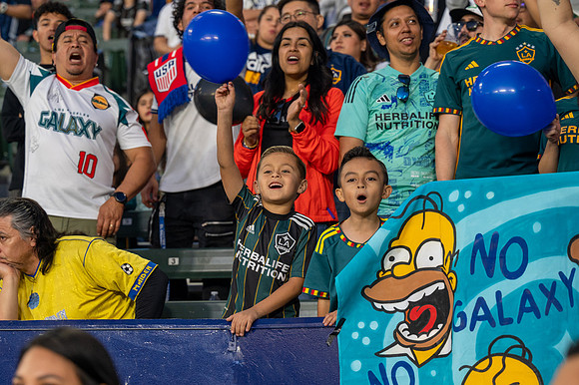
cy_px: 217
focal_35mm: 109
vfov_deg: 12.5
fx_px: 1758
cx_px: 283
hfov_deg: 18.7
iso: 2200
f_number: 3.5
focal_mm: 94
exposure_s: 1/320
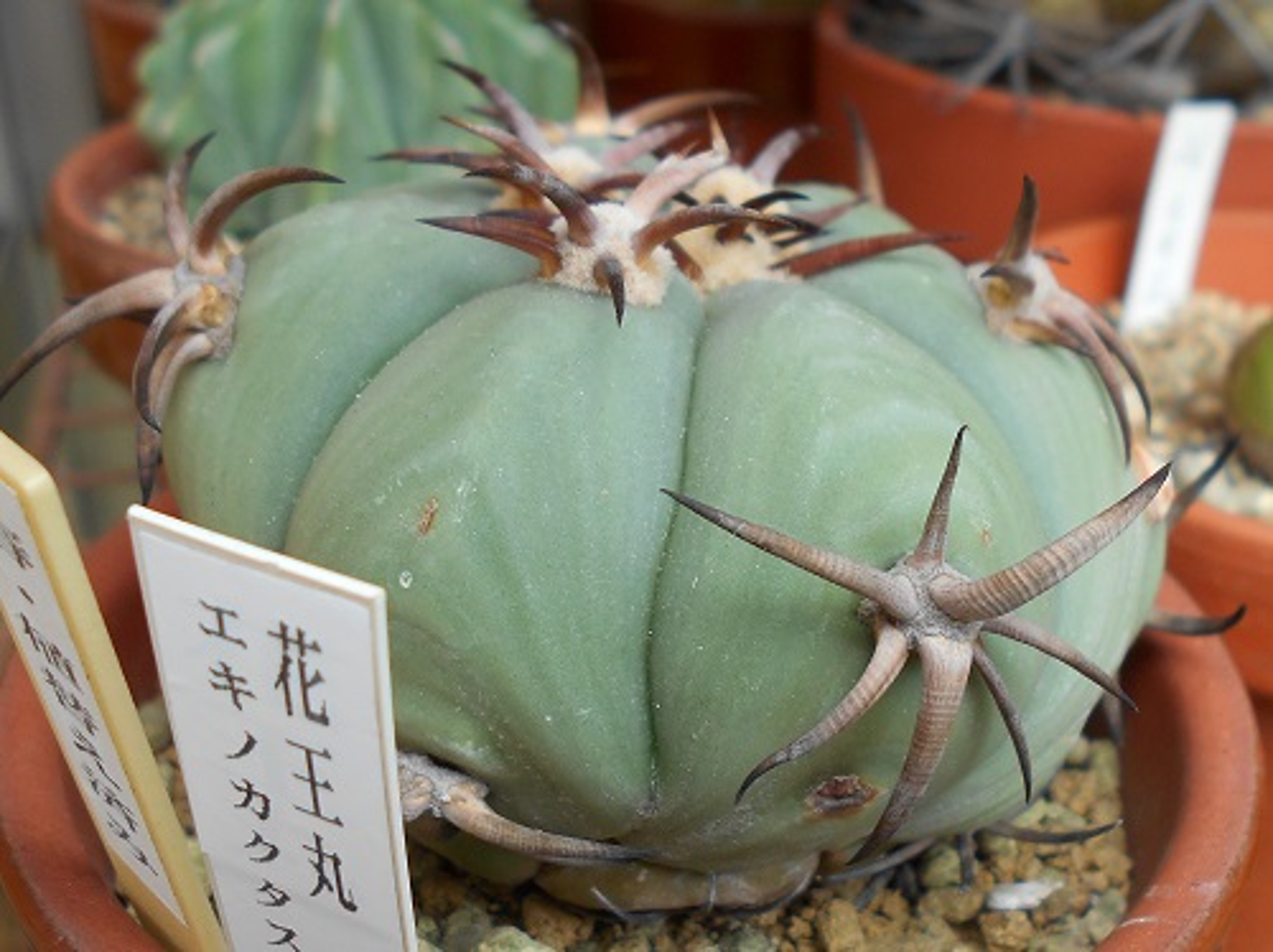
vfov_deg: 46.7
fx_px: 1102
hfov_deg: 60.0
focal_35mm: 30
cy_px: 476
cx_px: 636
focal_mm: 5.1
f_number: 3.4
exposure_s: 1/160
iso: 80
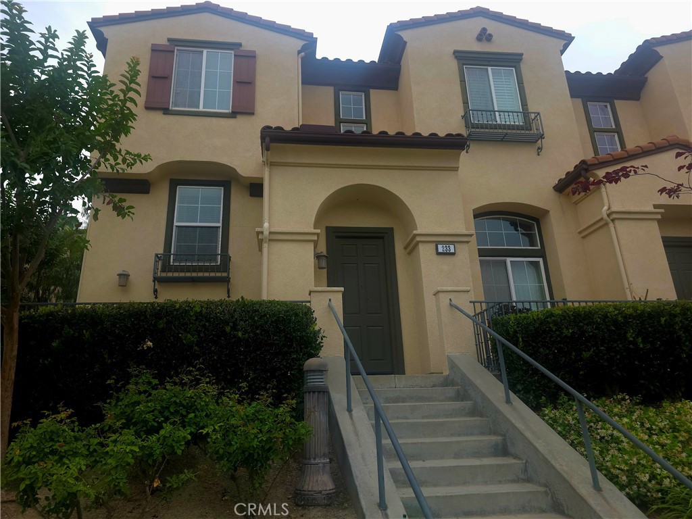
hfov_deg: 73.9
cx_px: 346
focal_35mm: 23
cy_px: 260
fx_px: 460
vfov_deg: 58.9
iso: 12
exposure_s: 1/345
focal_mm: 6.3
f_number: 1.7
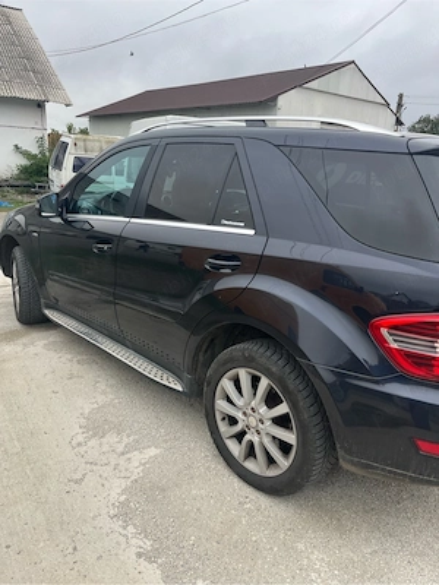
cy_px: 292
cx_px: 220
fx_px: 440
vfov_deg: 67.3
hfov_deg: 53.1
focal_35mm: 26
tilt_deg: -16.2
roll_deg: -2.3
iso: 40
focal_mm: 5.1
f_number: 1.6
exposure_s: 1/164
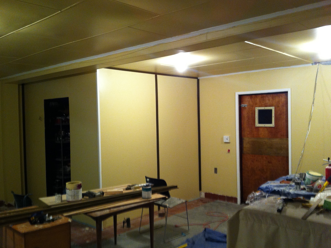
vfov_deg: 39.7
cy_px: 122
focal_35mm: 36
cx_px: 165
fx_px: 344
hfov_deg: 51.4
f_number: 2.8
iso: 200
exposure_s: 1/15
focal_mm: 3.85
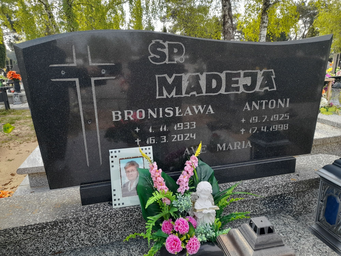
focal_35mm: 25
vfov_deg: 54.9
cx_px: 170
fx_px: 246
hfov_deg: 69.4
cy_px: 128
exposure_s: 1/104
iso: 20
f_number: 2
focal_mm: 4.6
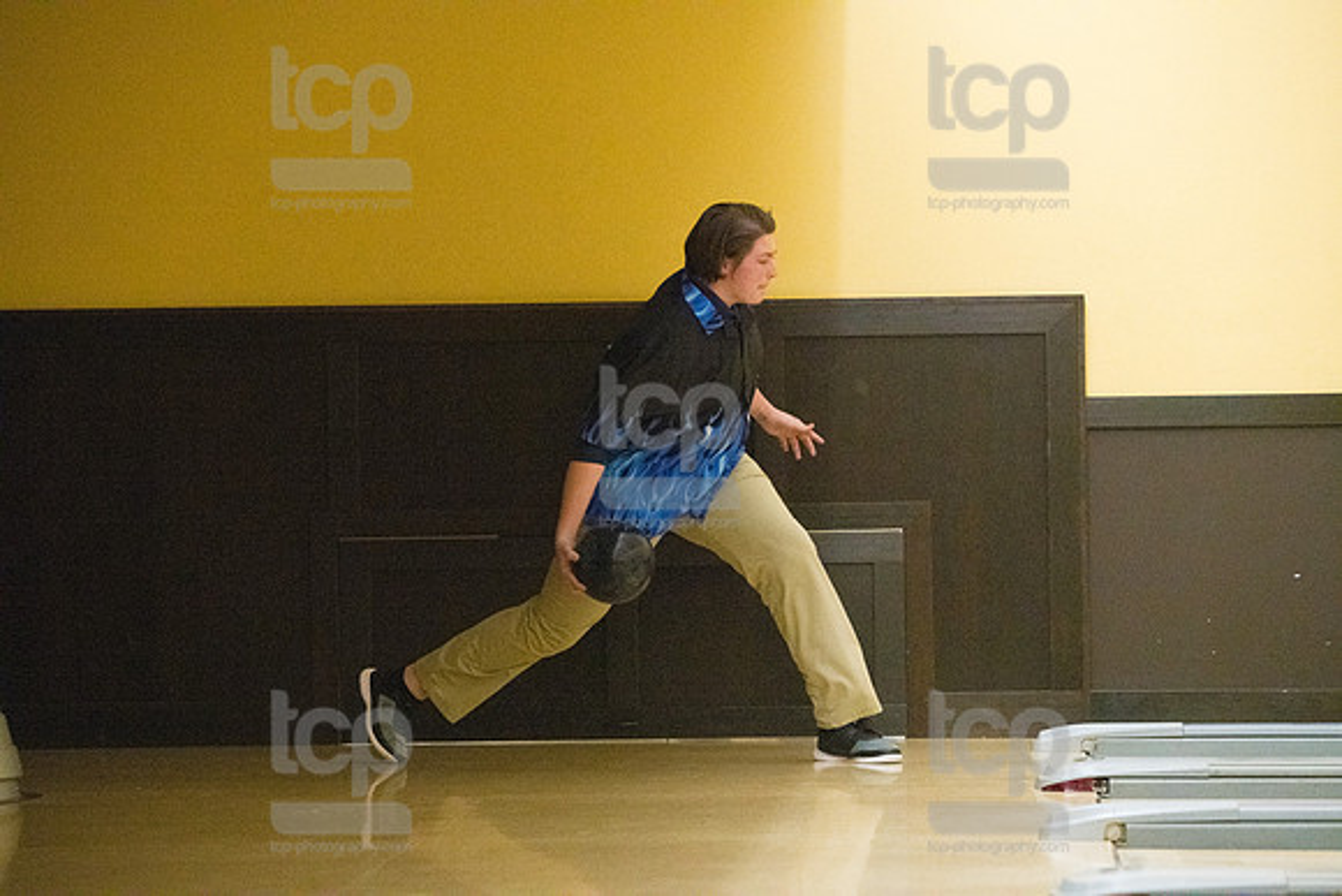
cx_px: 671
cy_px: 448
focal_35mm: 145
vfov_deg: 9.5
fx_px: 5406
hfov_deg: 14.2
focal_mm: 145
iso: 10000
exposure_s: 1/1000
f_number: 4.5
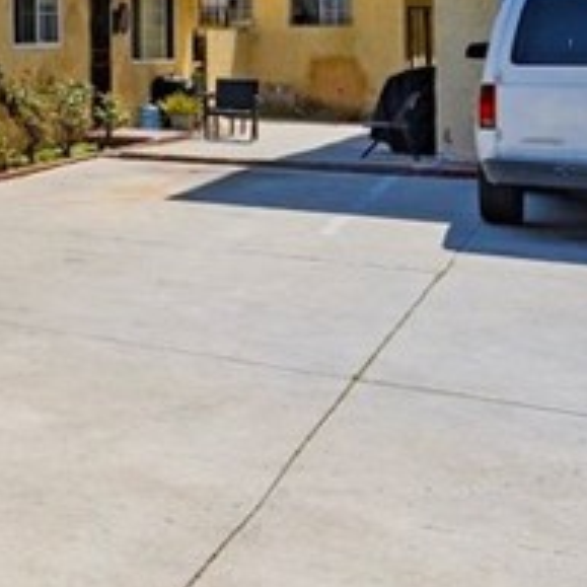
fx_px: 1209
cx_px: -687
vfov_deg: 26.2
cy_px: 32
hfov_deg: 16.9
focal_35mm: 63
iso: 100
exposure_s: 1/250
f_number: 10
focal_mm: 14
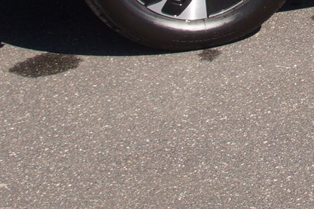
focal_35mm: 152
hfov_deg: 13.1
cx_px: 389
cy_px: -229
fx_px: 1324
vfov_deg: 8.5
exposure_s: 1/250
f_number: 8
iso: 100
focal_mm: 22
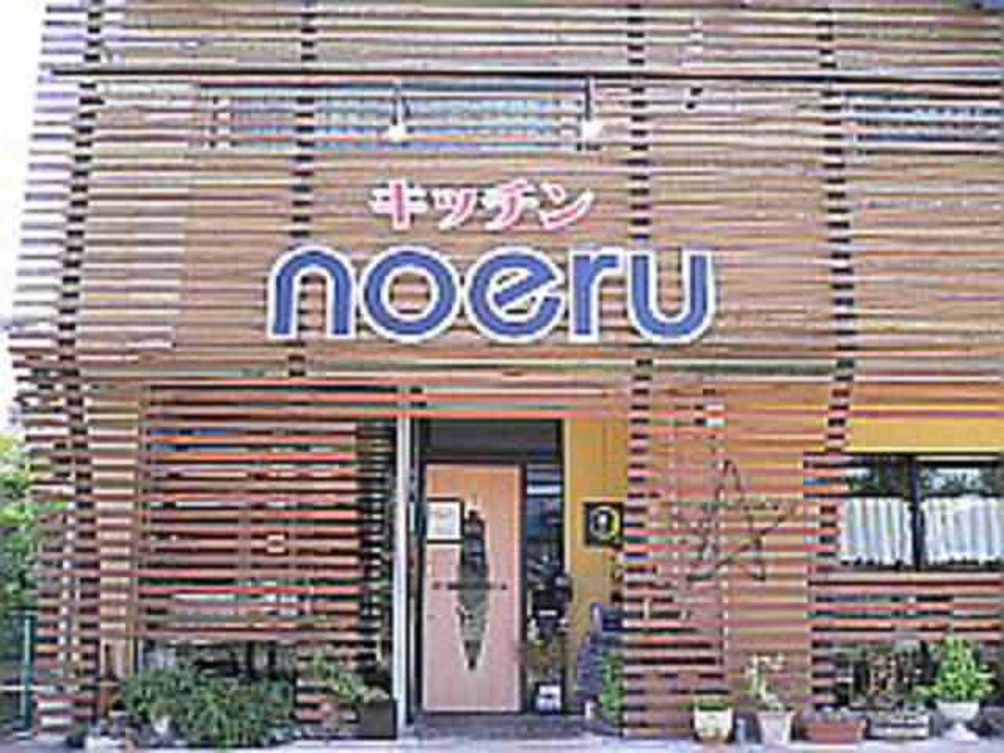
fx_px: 1015
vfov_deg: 40.7
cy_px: 376
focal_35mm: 35
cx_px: 502
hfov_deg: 52.6
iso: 80
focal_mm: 5.8
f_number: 2.8
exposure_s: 1/100
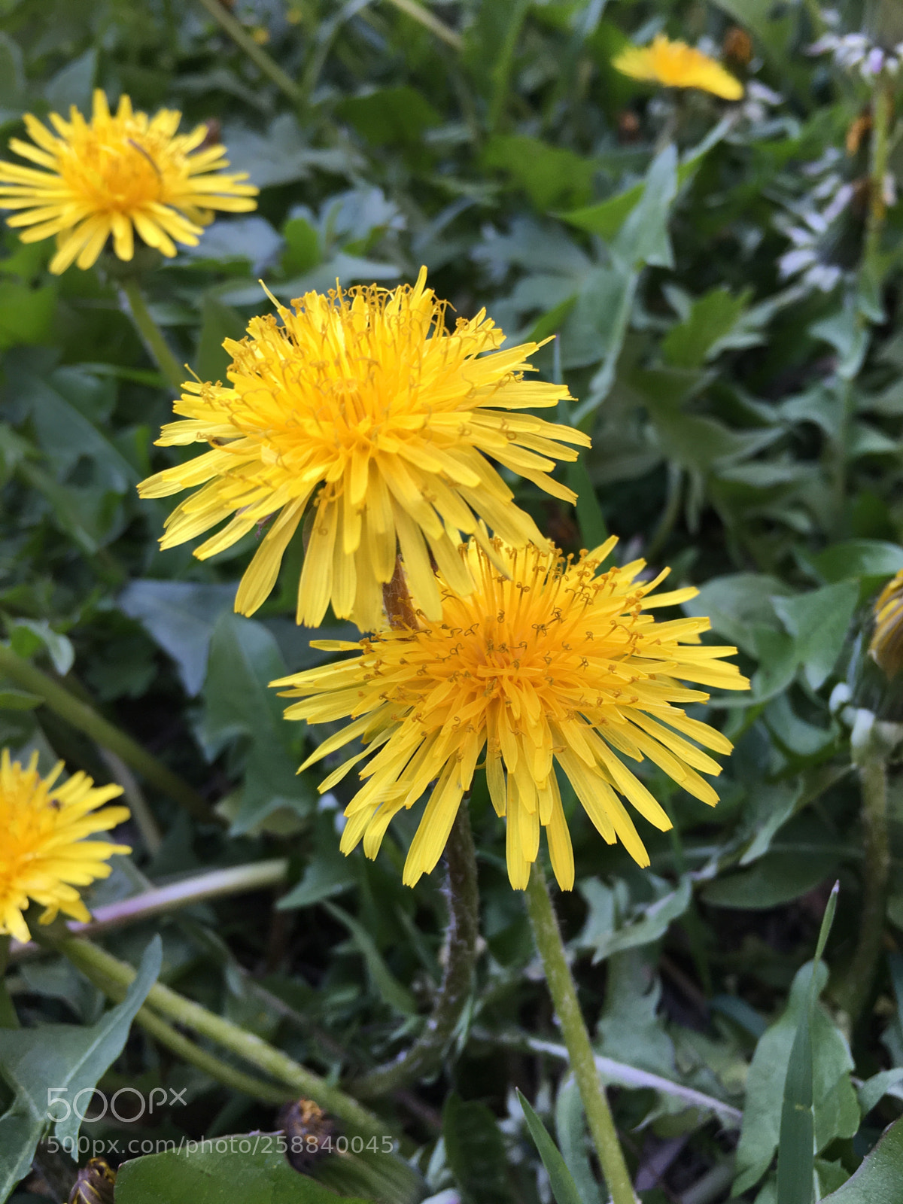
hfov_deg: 48.2
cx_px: 452
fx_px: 1009
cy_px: 602
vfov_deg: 61.7
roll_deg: +1.4
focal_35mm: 29
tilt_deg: -41.6
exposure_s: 1/100
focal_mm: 4.15
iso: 32
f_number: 2.2
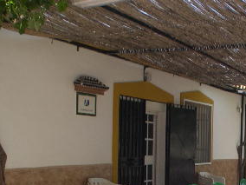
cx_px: 218
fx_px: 632
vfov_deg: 16.3
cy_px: 175
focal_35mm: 89
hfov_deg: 21.5
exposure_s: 1/450
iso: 100
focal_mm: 8
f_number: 2.8
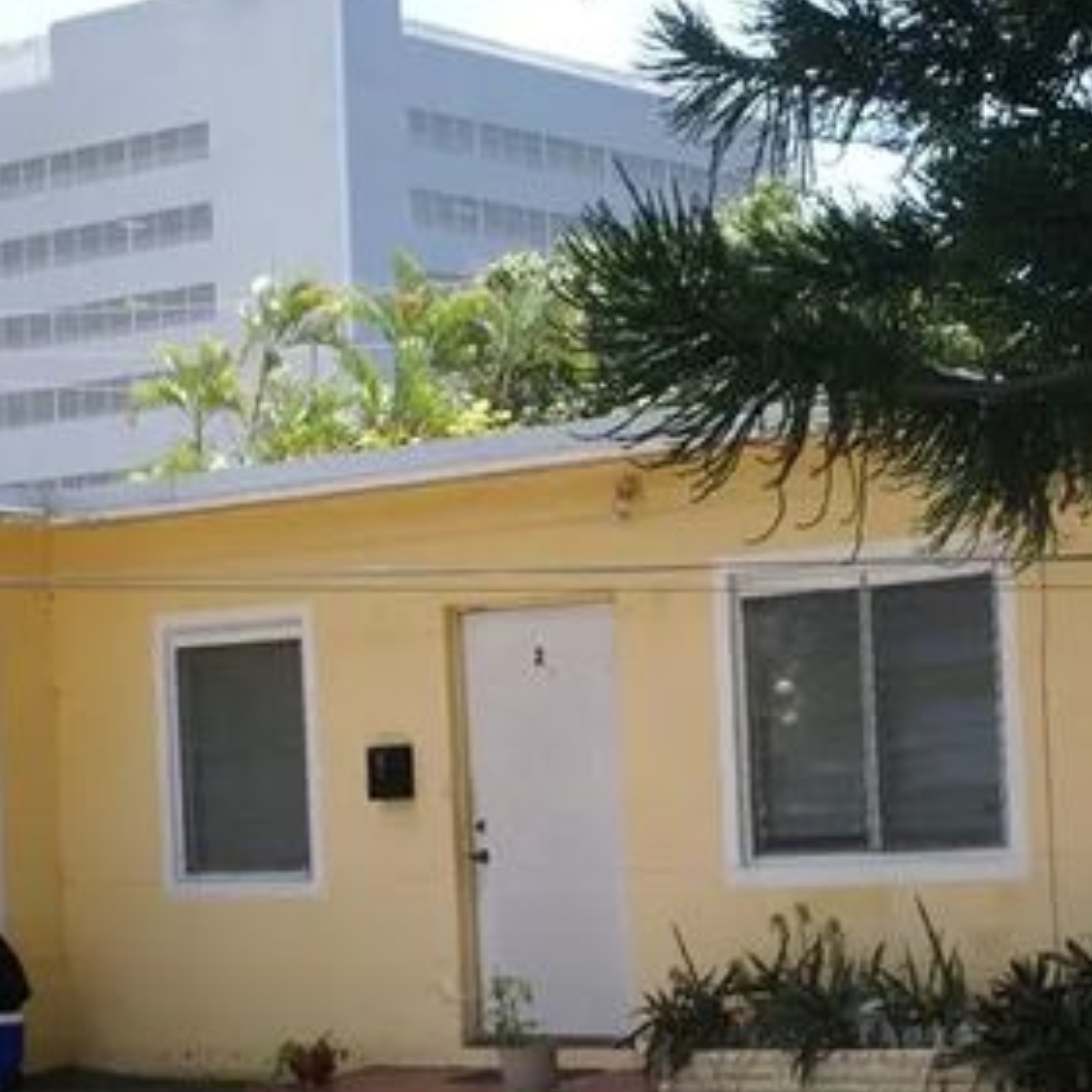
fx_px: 2891
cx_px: 550
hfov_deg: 21.4
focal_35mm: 81
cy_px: 490
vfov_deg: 21.4
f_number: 9
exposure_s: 1/100
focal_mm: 28
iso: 100
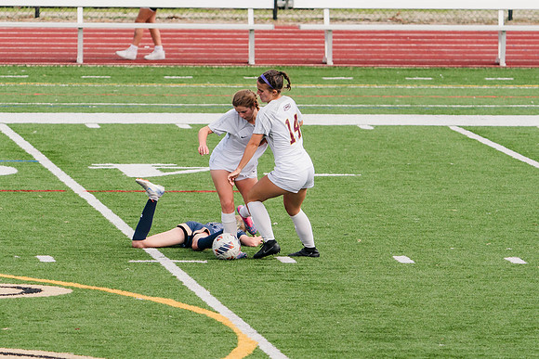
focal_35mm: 499
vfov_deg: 2.8
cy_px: 165
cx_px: 234
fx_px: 7475
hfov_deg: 4.1
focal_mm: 280
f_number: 5.6
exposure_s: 1/1600
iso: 500
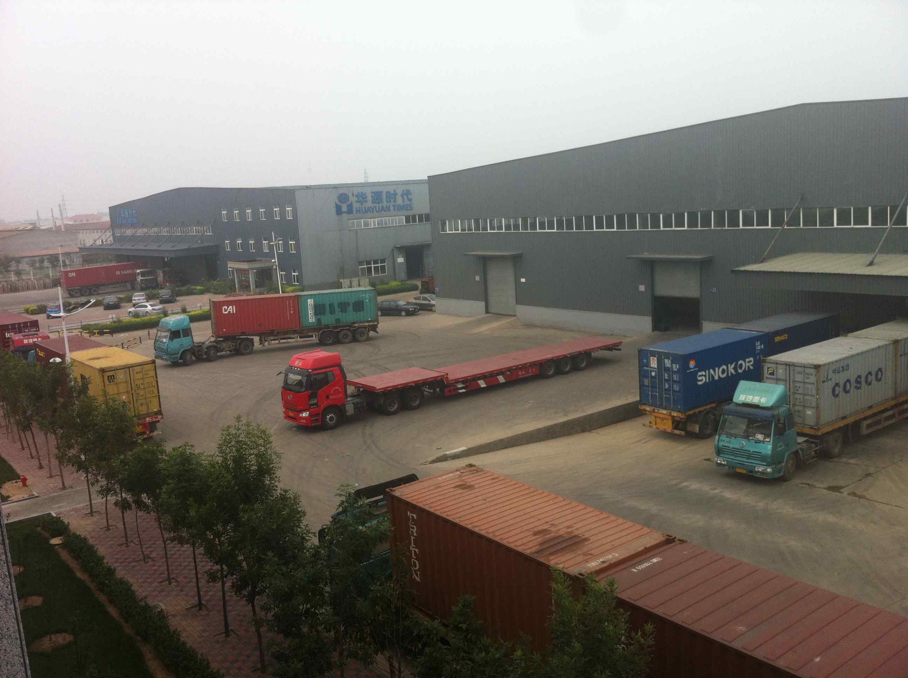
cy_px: 339
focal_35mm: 35
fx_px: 917
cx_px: 454
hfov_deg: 52.7
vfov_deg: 40.6
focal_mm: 3.85
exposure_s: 1/973
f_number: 2.8
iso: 80
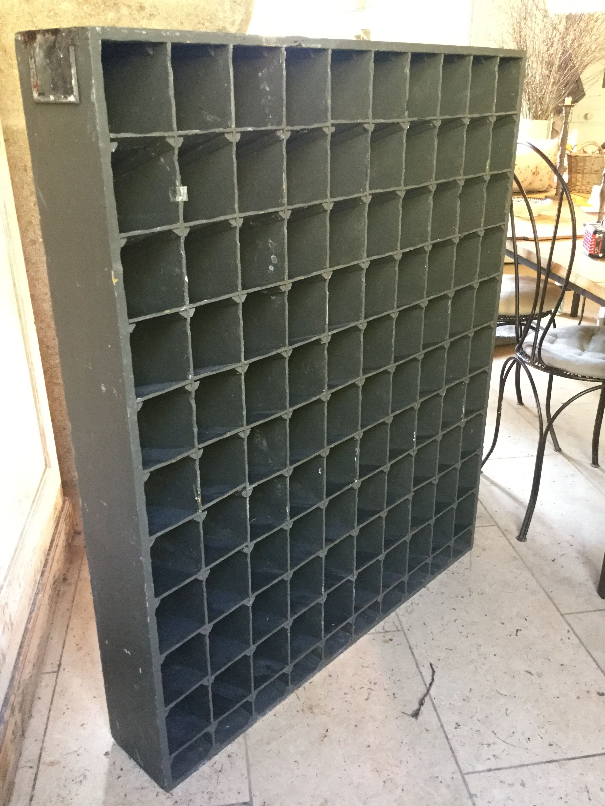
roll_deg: -0.1
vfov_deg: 58.4
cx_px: 302
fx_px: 722
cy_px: 403
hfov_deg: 45.4
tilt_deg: -24.9
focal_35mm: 31
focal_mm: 3.3
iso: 200
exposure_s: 1/25
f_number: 2.4
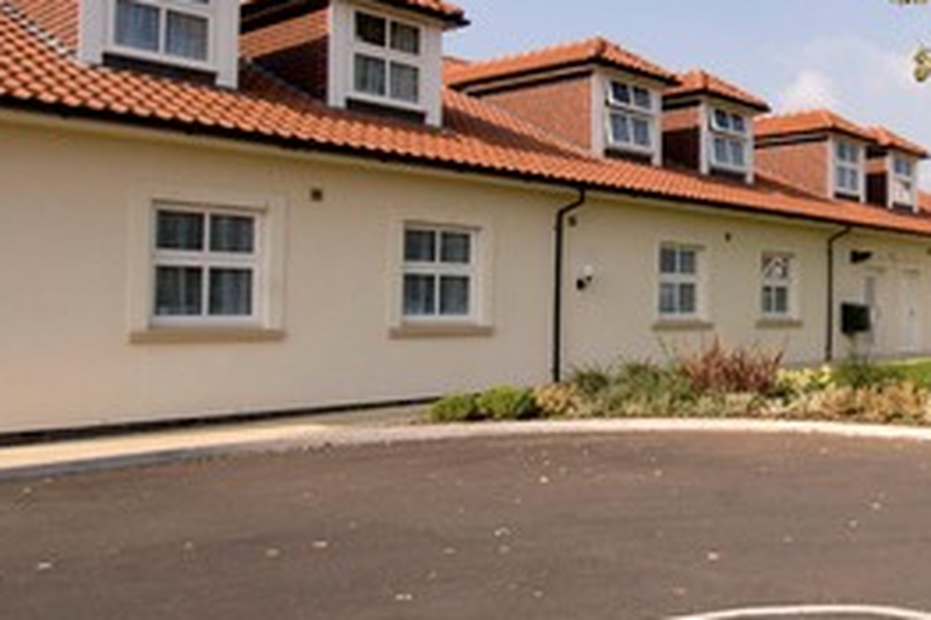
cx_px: 860
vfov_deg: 37.8
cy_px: 294
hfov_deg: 48.0
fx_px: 905
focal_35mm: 35
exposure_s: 1/1000
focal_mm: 12
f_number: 7.1
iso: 400
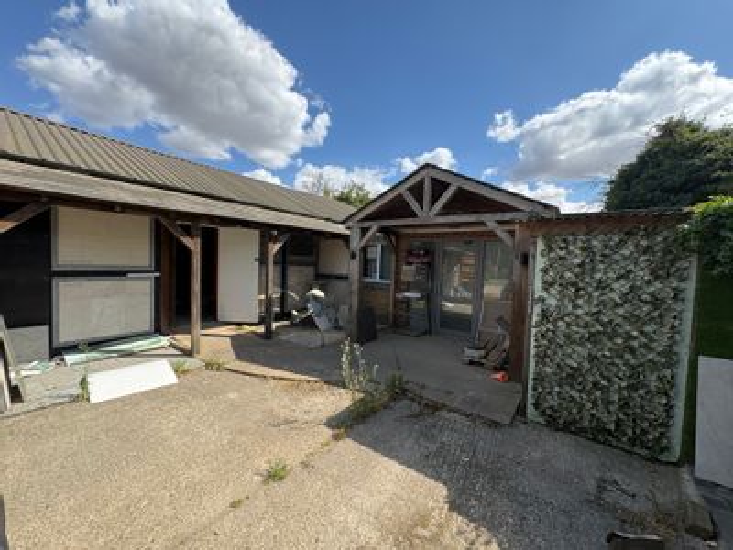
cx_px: 366
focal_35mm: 14
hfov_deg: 102.1
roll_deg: -1.5
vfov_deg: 85.7
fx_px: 296
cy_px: 275
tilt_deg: -2.1
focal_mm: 2.22
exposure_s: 1/1063
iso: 64
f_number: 2.2
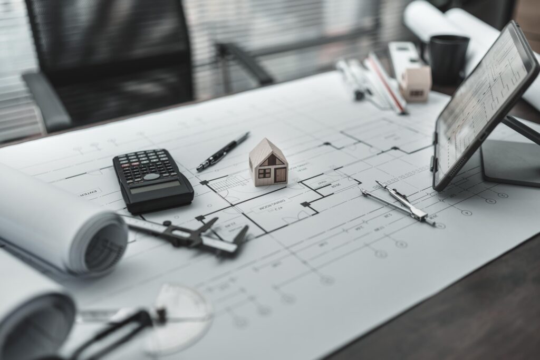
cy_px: 180
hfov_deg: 54.4
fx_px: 525
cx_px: 270
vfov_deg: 37.9
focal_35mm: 35
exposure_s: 1/125
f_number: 1.4
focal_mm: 35
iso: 125
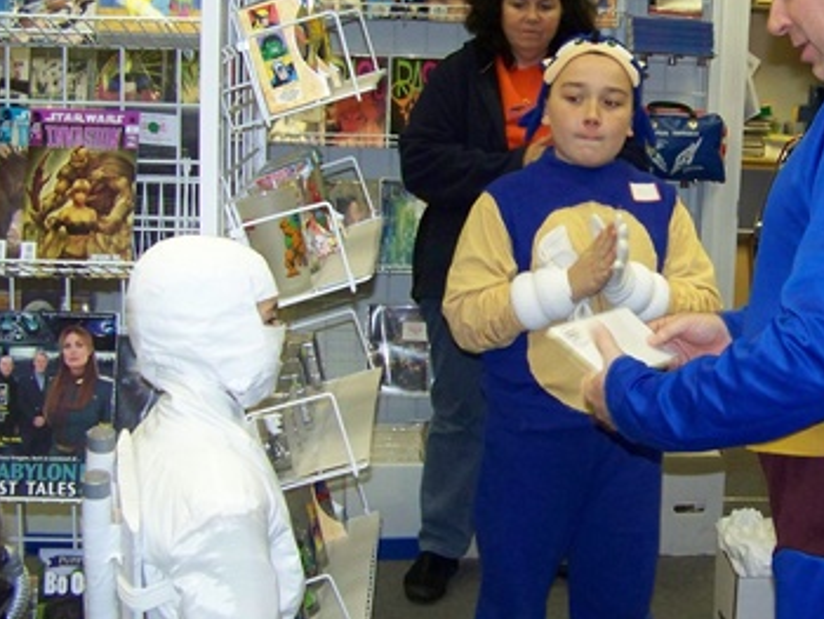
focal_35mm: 63
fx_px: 1501
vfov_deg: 23.3
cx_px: 660
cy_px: 259
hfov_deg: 30.0
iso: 200
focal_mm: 5.85
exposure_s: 1/30
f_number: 2.8
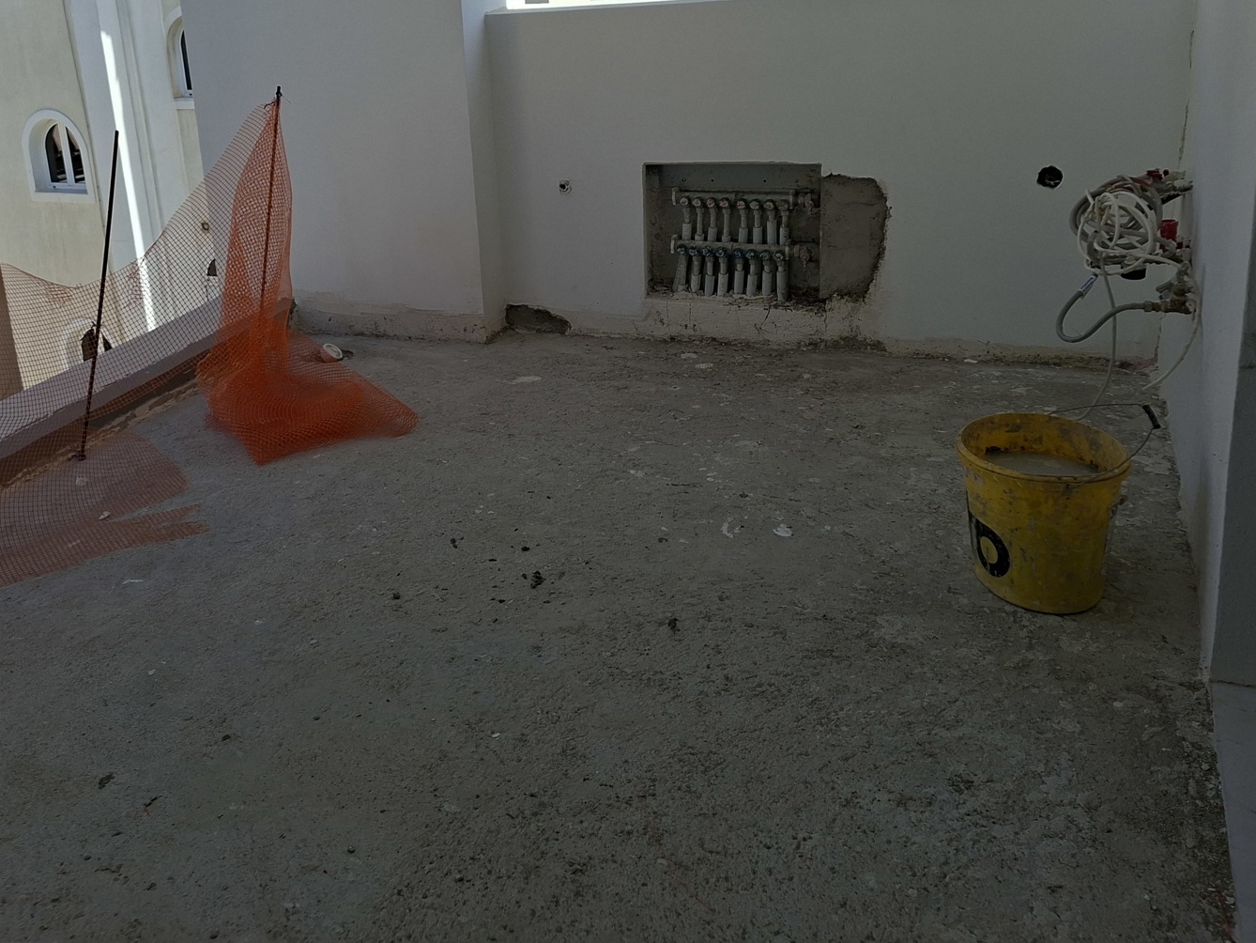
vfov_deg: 42.0
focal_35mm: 33
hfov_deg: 54.6
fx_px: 1198
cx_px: 453
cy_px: 268
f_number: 1.8
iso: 50
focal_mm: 5.54
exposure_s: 1/3067
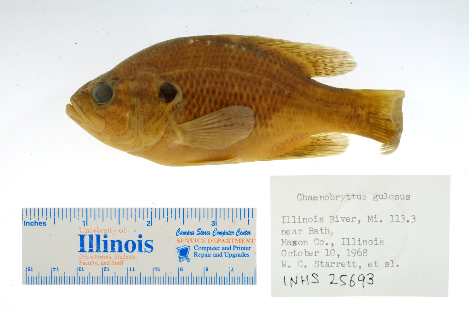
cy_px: 156
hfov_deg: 33.4
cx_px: 234
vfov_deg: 22.6
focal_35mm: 60
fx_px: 782
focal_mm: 60
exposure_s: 1/125
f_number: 10
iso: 100
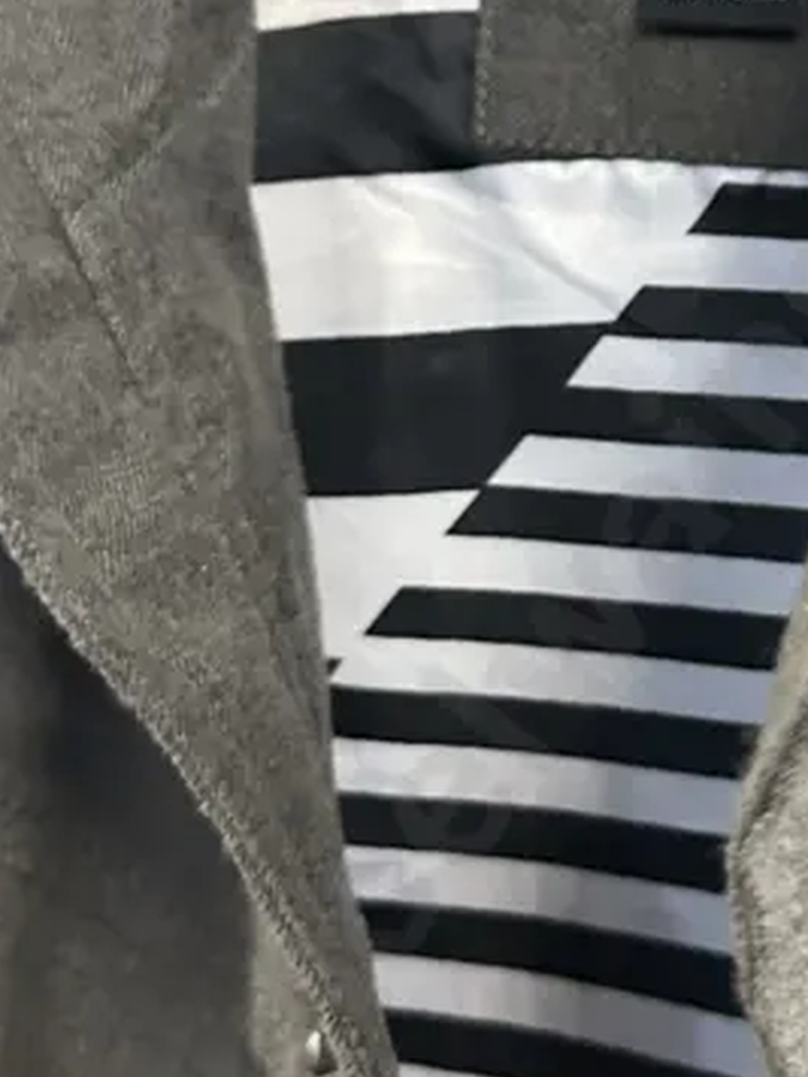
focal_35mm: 69
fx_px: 2147
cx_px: 814
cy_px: 321
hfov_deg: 20.6
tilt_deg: +5.6
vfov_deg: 27.9
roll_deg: -2.5
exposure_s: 1/33
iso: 640
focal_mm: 6.86
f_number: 1.78
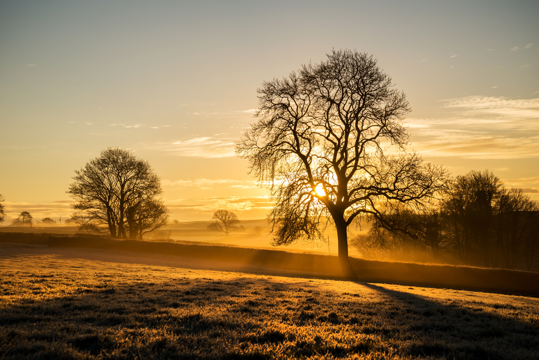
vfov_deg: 20.9
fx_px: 973
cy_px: 180
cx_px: 270
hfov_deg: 31.0
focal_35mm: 65
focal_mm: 65
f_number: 8
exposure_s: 1/200
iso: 100
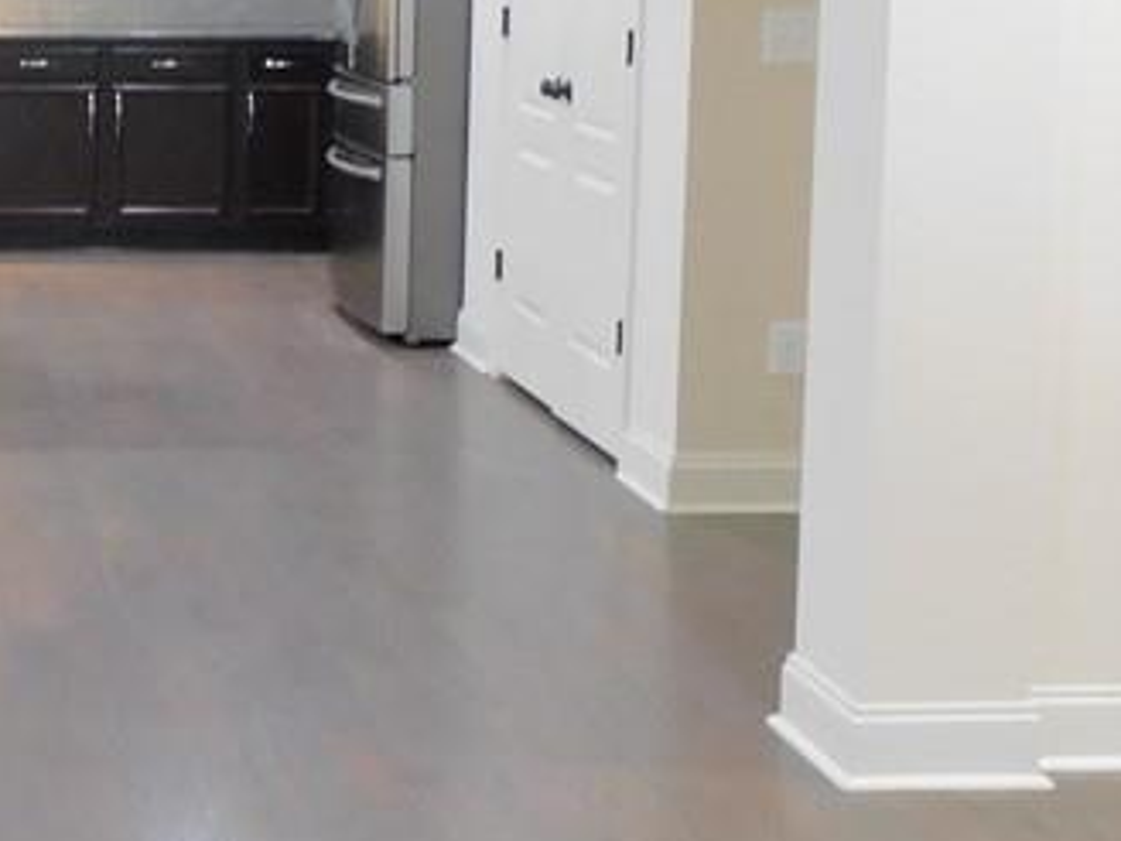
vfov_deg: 19.4
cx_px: -171
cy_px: 154
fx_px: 2429
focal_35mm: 75
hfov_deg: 24.0
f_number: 3.3
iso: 400
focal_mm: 4.3
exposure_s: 1/8
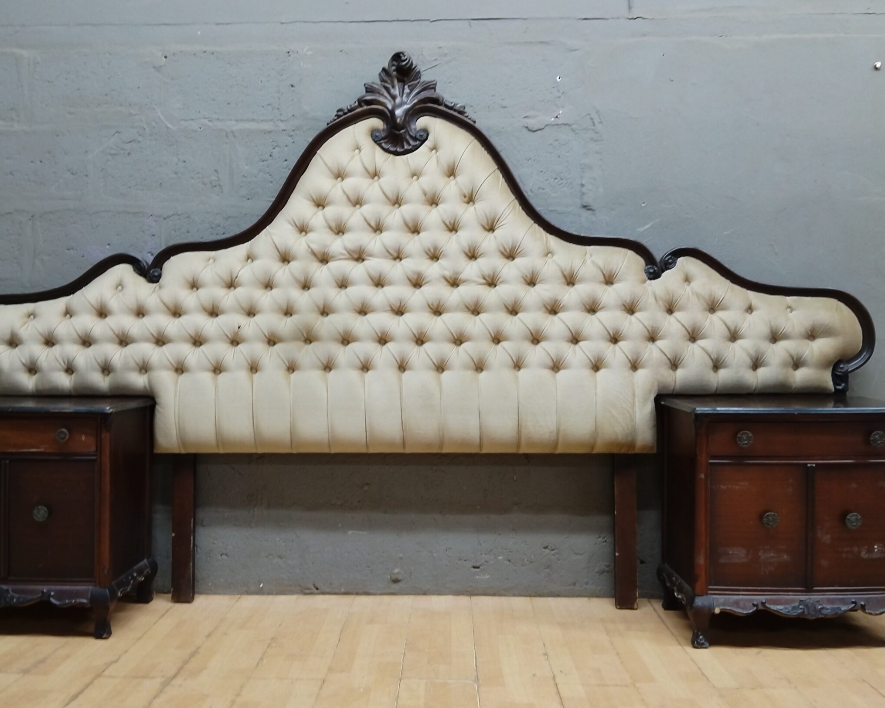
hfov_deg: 55.6
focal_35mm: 32
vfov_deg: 45.8
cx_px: 404
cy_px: 352
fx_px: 838
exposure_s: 1/20
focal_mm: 4.25
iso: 554
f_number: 1.8
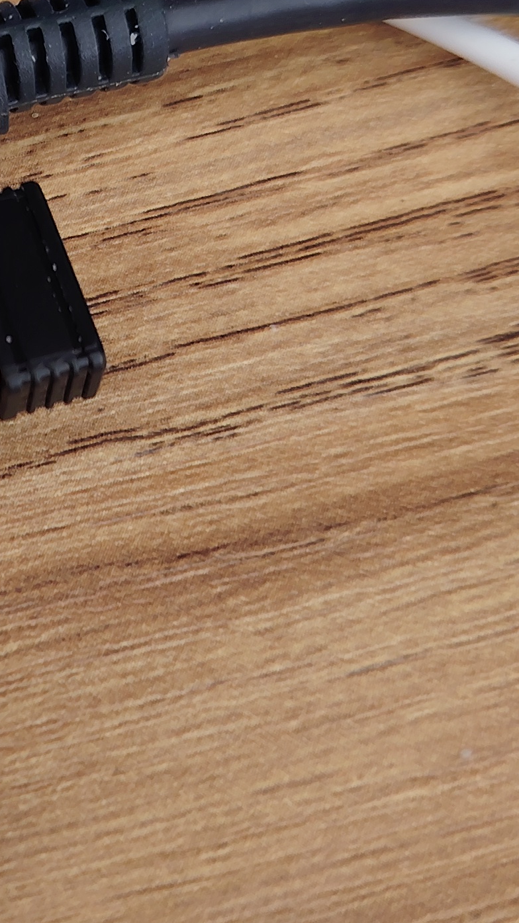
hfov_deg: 14.9
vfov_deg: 28.2
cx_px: -267
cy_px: 361
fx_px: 1836
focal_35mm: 75
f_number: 1.75
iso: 200
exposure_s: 1/50
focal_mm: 5.25
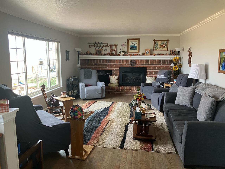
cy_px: 84
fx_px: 182
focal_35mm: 28
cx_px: 112
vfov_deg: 49.7
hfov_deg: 63.4
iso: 80
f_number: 1.8
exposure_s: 1/78
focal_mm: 3.99
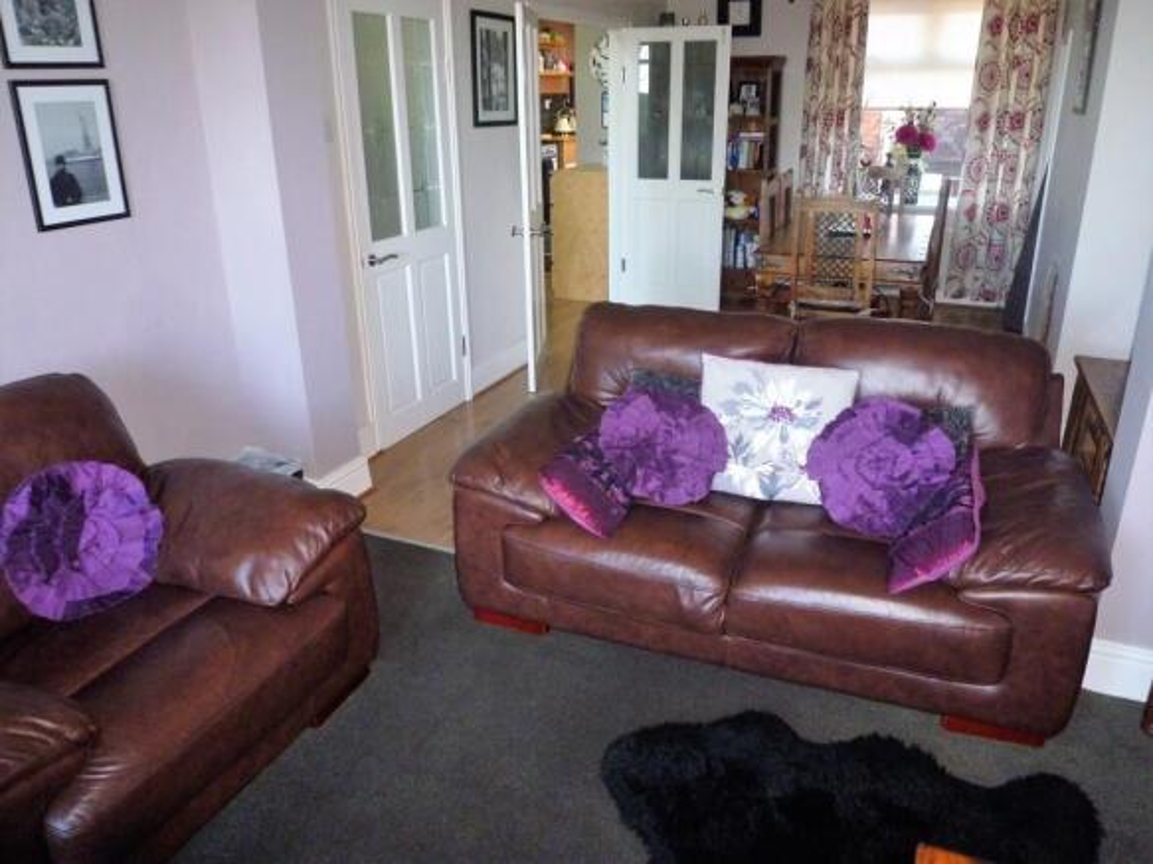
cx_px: 576
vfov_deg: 54.9
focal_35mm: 25
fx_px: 833
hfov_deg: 69.4
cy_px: 432
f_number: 2.8
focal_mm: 4.5
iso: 400
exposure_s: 1/30
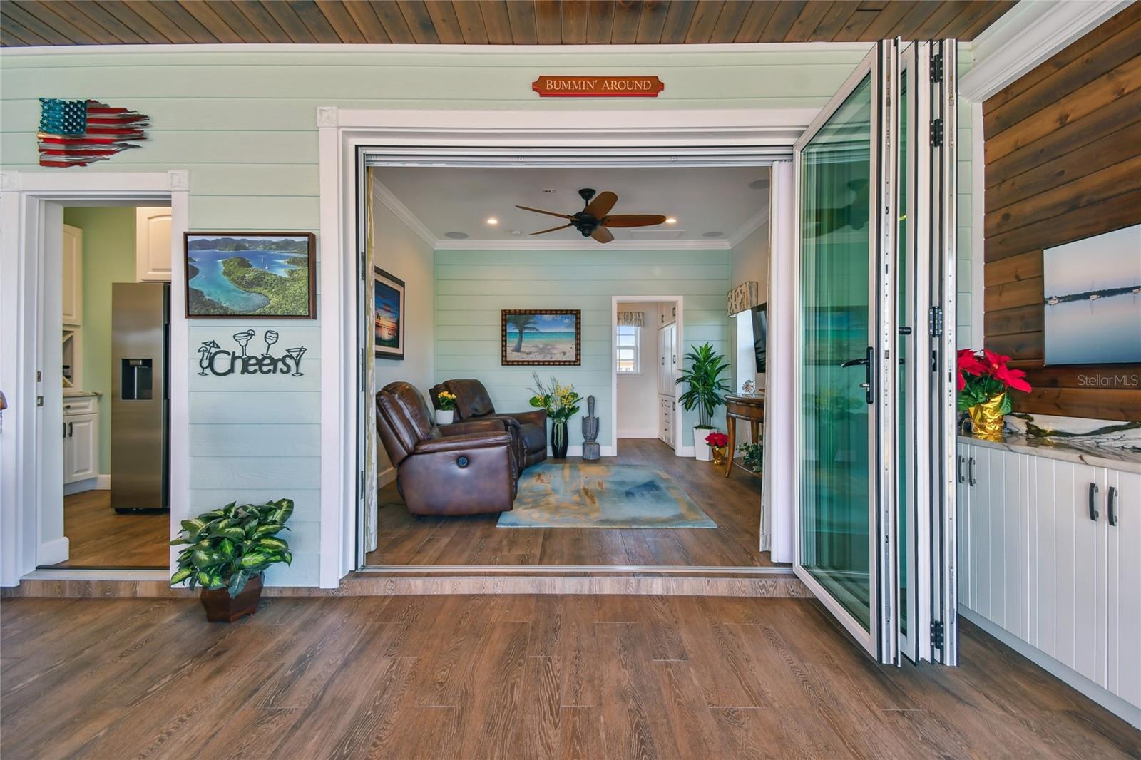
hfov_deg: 100.4
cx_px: 570
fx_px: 475
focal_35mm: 15
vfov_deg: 77.3
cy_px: 380
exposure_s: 1/50
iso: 100
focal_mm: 10
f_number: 7.1
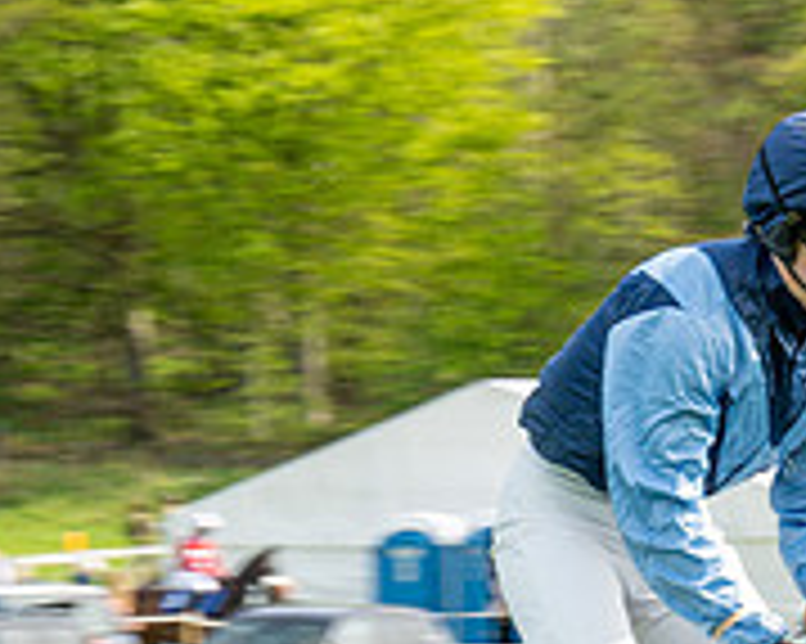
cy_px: 888
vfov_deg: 4.0
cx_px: 315
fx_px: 9227
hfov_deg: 5.0
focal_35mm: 387
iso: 100
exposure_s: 1/160
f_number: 9
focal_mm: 78
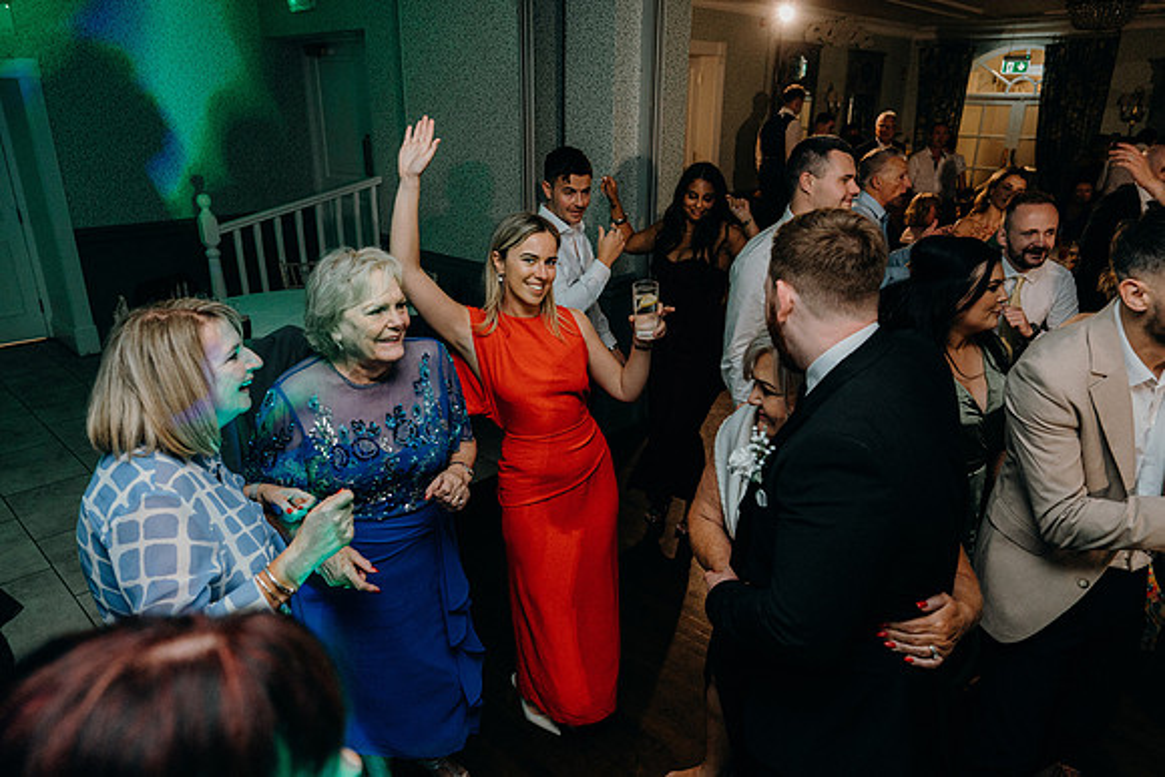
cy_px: 388
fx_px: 777
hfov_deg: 73.7
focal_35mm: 24
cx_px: 582
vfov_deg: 53.2
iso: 2500
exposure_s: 1/160
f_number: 3.5
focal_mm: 24
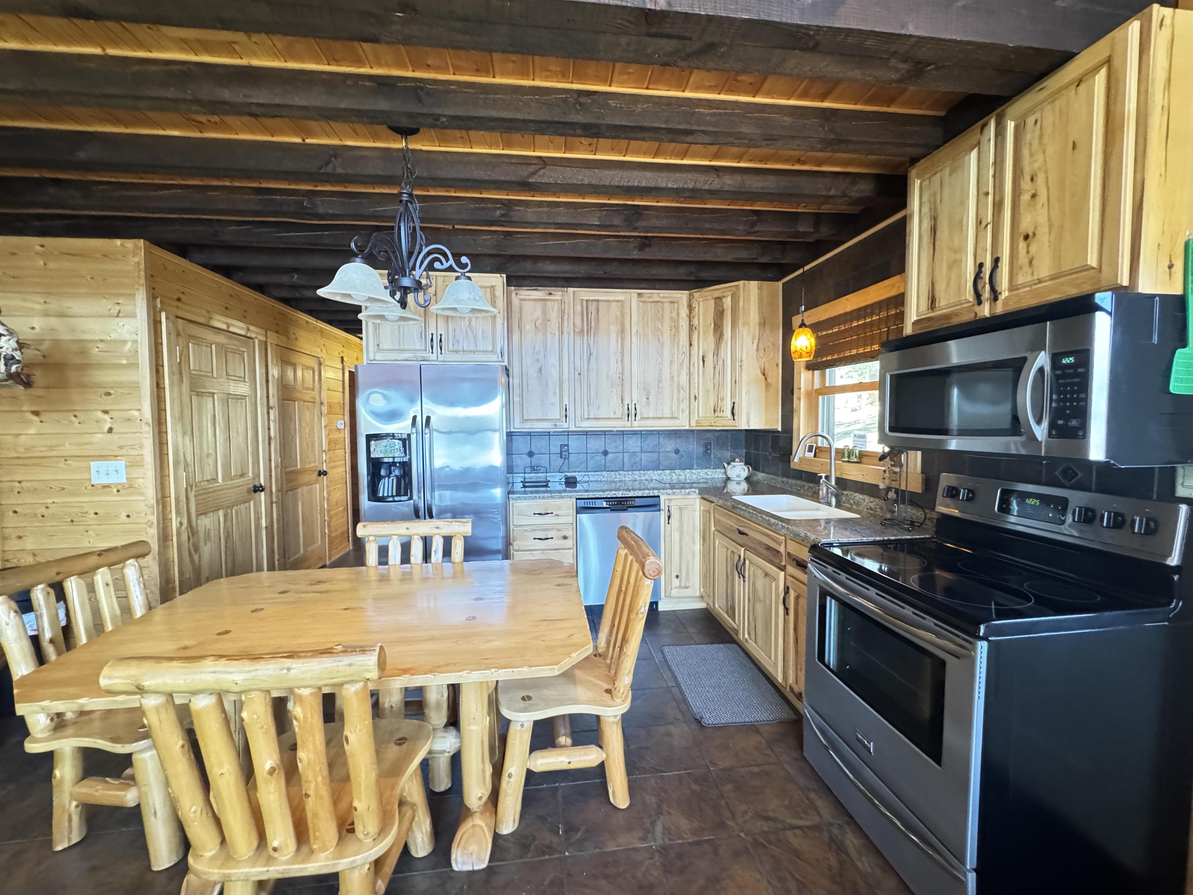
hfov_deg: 102.1
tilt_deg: -2.8
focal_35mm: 14
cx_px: 596
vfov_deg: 85.7
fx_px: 482
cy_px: 448
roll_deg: +0.0
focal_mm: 2.22
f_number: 2.2
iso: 1600
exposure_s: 1/30
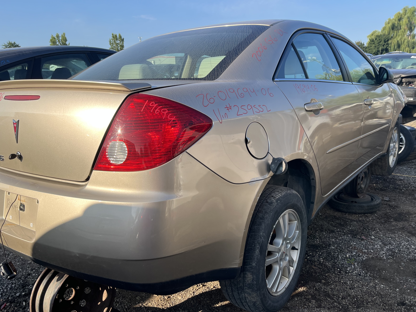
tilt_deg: -16.5
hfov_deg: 59.9
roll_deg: +2.4
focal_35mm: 30
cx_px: 192
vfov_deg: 46.7
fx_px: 361
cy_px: 178
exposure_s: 1/1721
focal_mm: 5.1
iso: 50
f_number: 1.6
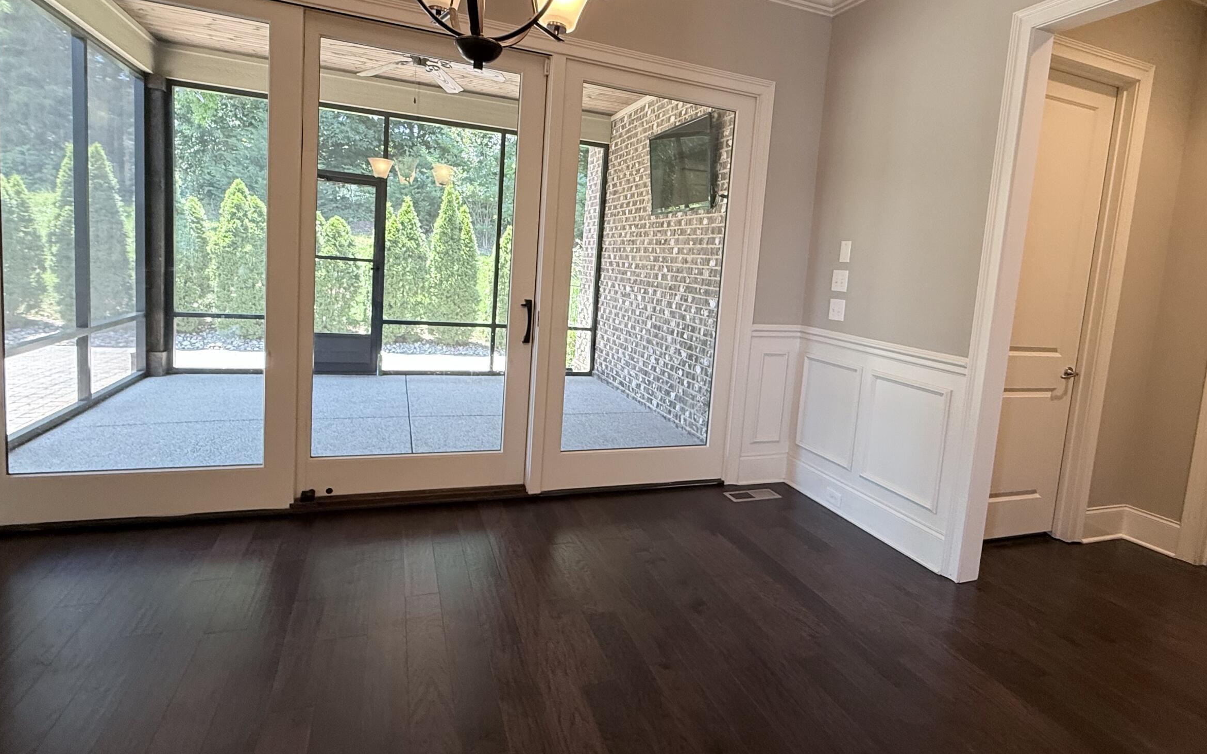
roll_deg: -5.0
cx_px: 637
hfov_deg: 87.9
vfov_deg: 62.0
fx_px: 625
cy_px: 331
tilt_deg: -5.5
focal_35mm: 19
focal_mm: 2.22
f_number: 2.2
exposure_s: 1/60
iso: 200
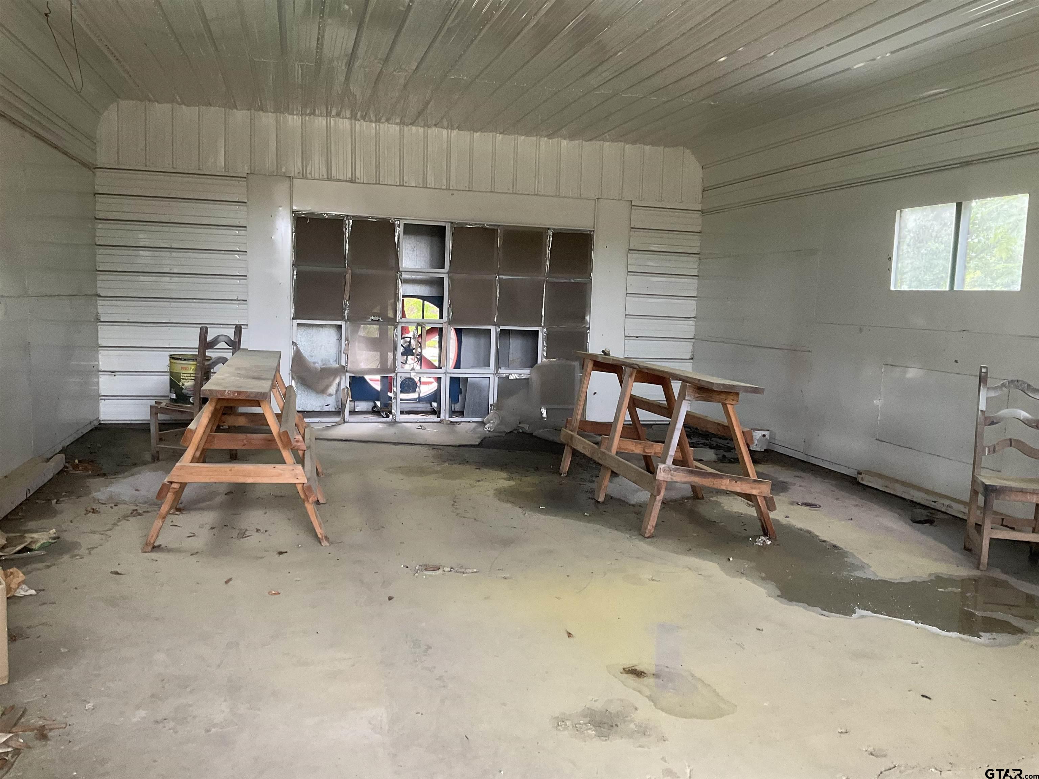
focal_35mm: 29
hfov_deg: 61.7
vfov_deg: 48.2
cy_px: 390
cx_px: 520
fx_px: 870
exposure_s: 1/60
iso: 80
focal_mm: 3
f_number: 1.8
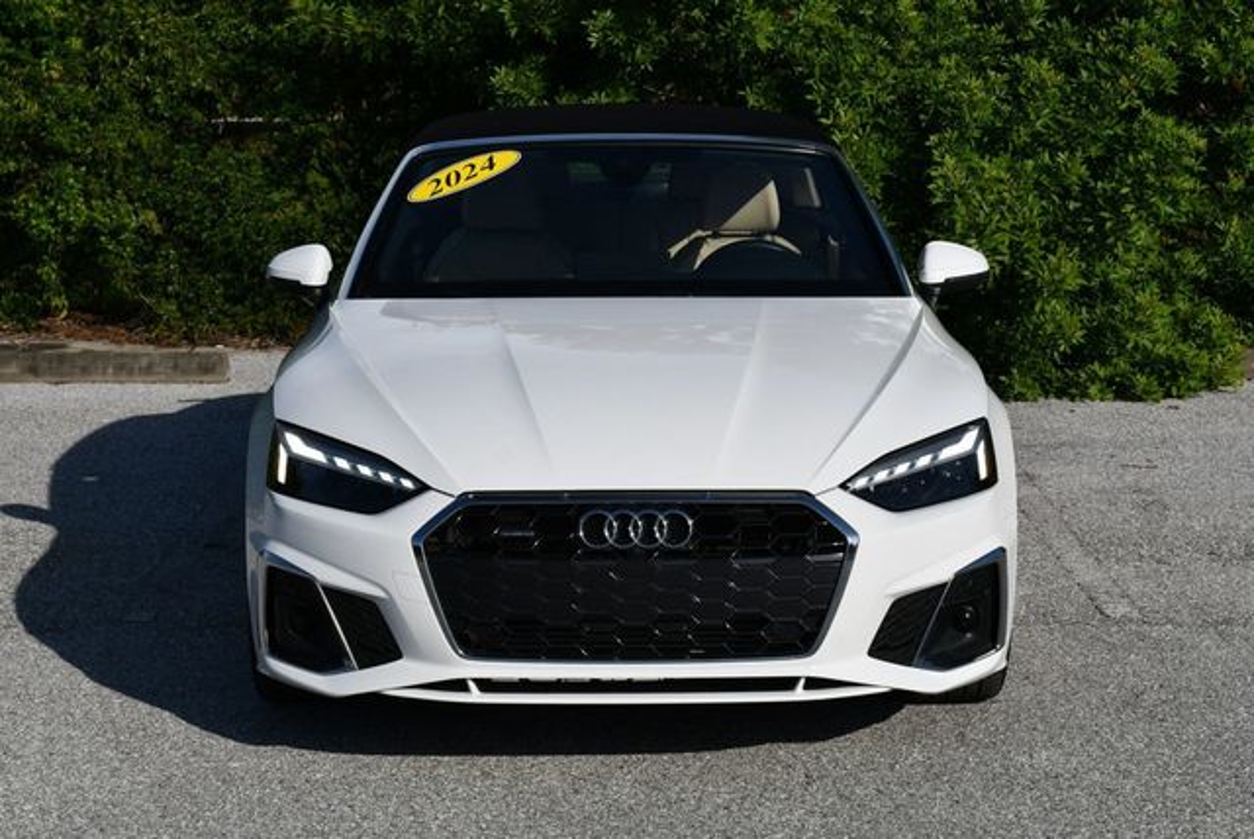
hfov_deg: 26.6
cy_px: 420
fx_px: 2650
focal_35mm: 76
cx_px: 627
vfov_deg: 18.0
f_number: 10
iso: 100
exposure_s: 1/400
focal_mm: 38
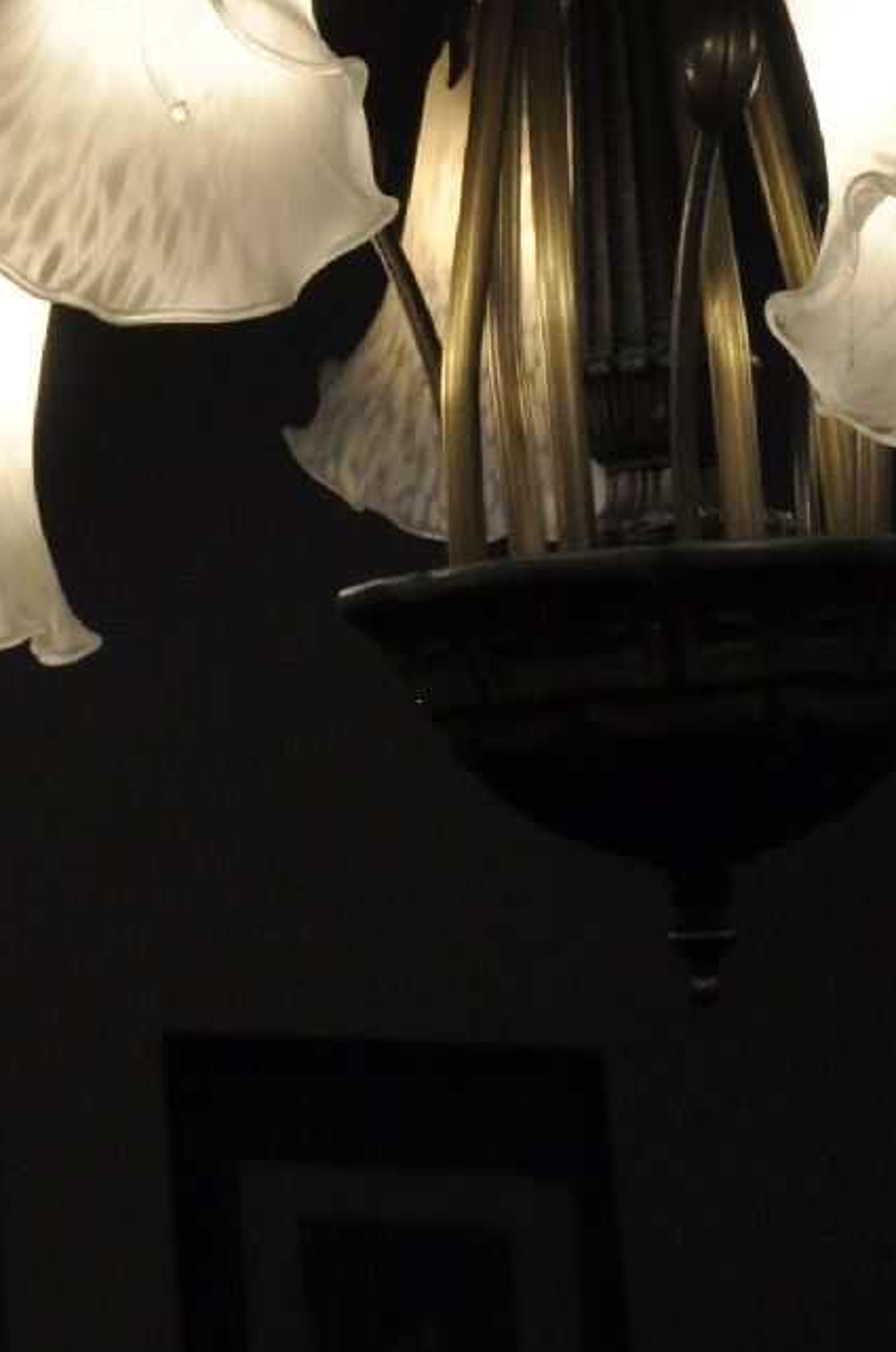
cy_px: -568
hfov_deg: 7.8
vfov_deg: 11.4
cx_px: 398
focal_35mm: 175
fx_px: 6553
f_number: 11
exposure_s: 1/125
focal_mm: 31
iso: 800
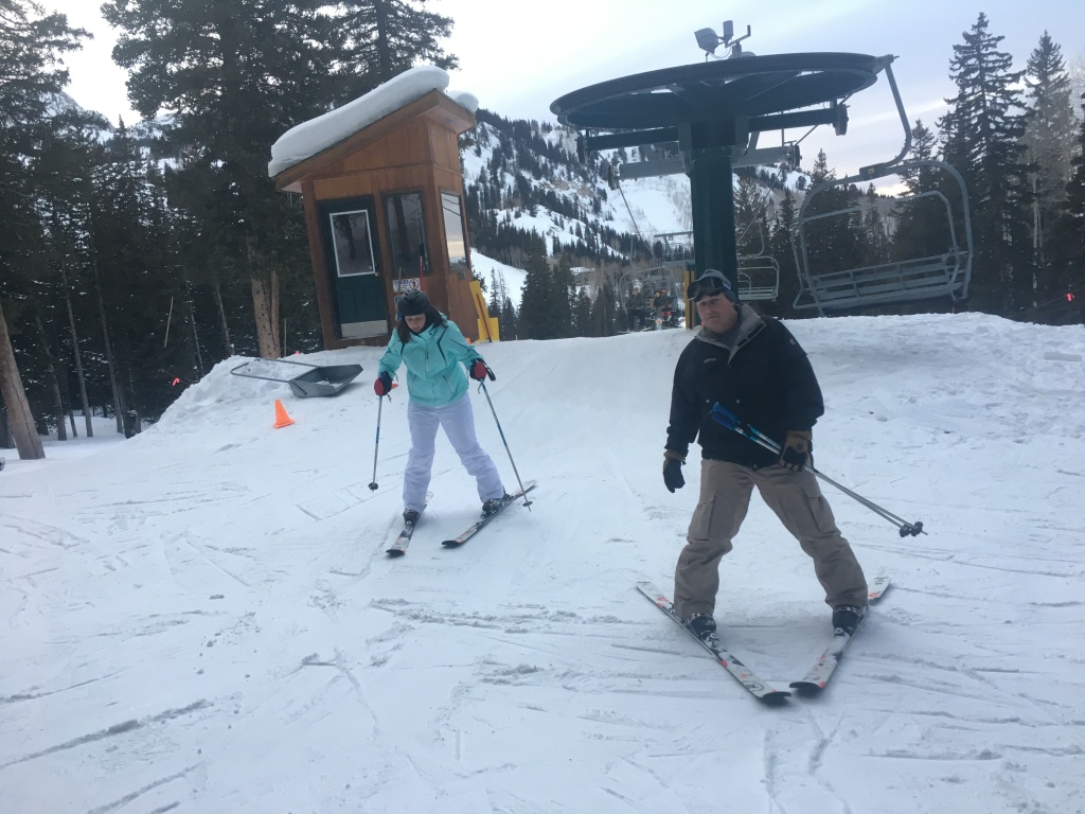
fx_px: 909
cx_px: 542
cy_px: 407
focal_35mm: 29
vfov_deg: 48.2
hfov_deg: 61.7
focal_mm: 4.15
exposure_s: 1/30
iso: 25
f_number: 2.2
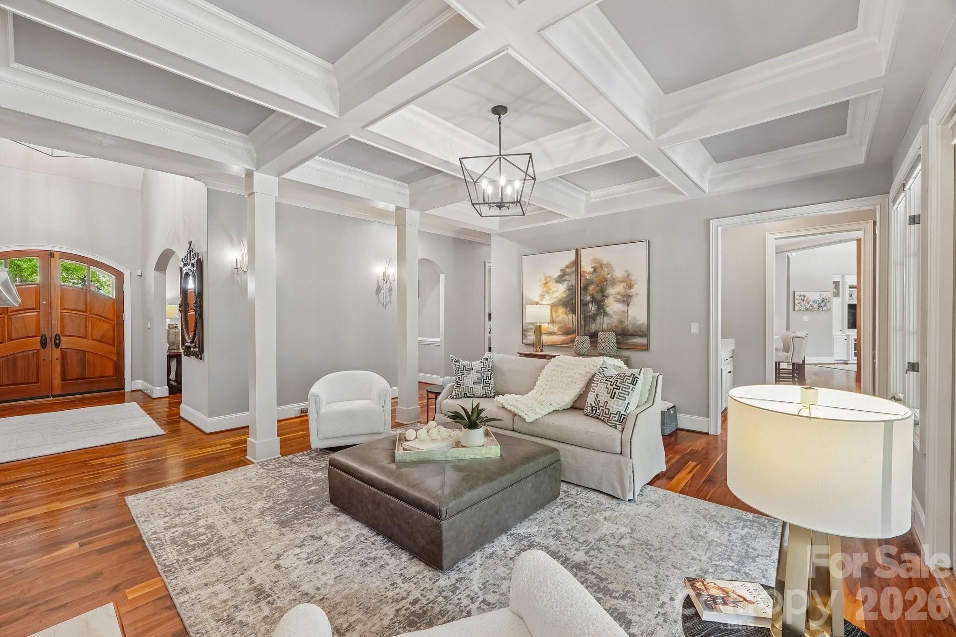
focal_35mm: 15
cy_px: 318
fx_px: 398
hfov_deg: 100.4
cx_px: 478
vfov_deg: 77.3
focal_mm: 10
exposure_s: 1/3.33
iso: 400
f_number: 8
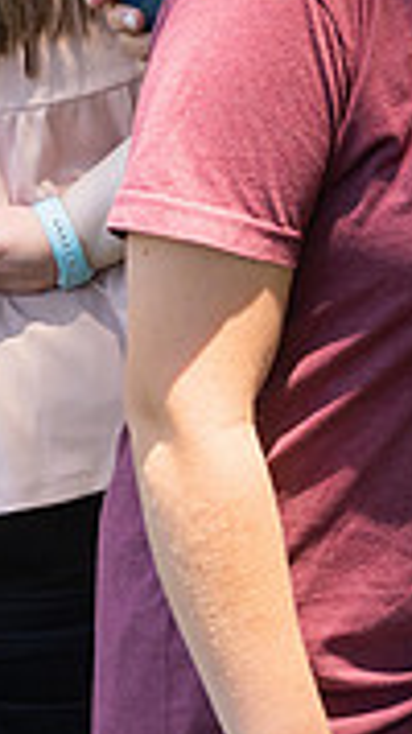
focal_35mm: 143
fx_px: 2780
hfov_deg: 8.1
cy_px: -56
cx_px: 840
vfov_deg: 14.7
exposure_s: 1/400
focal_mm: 28
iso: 640
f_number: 5.6
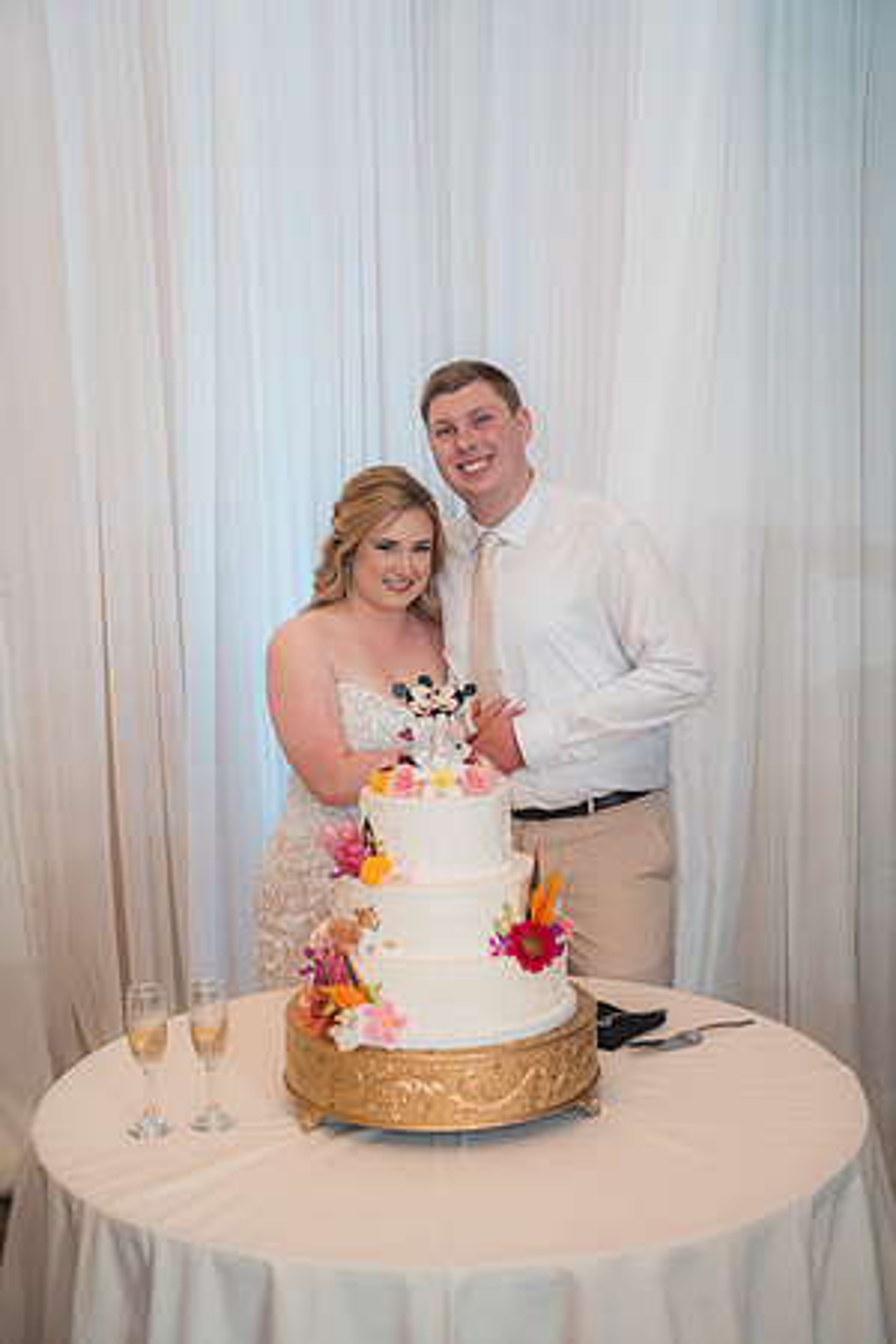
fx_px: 1867
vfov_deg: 39.6
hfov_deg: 27.0
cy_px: 672
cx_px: 448
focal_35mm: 50
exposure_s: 1/250
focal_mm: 50
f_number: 2.8
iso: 800
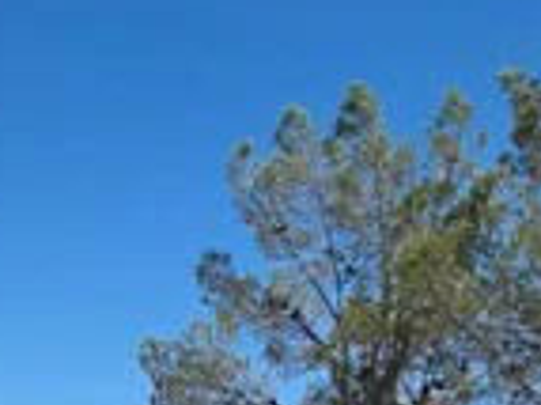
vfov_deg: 14.2
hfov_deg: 17.4
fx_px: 1452
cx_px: -420
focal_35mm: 93
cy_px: 708
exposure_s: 1/2593
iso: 40
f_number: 1.9
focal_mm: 2.2
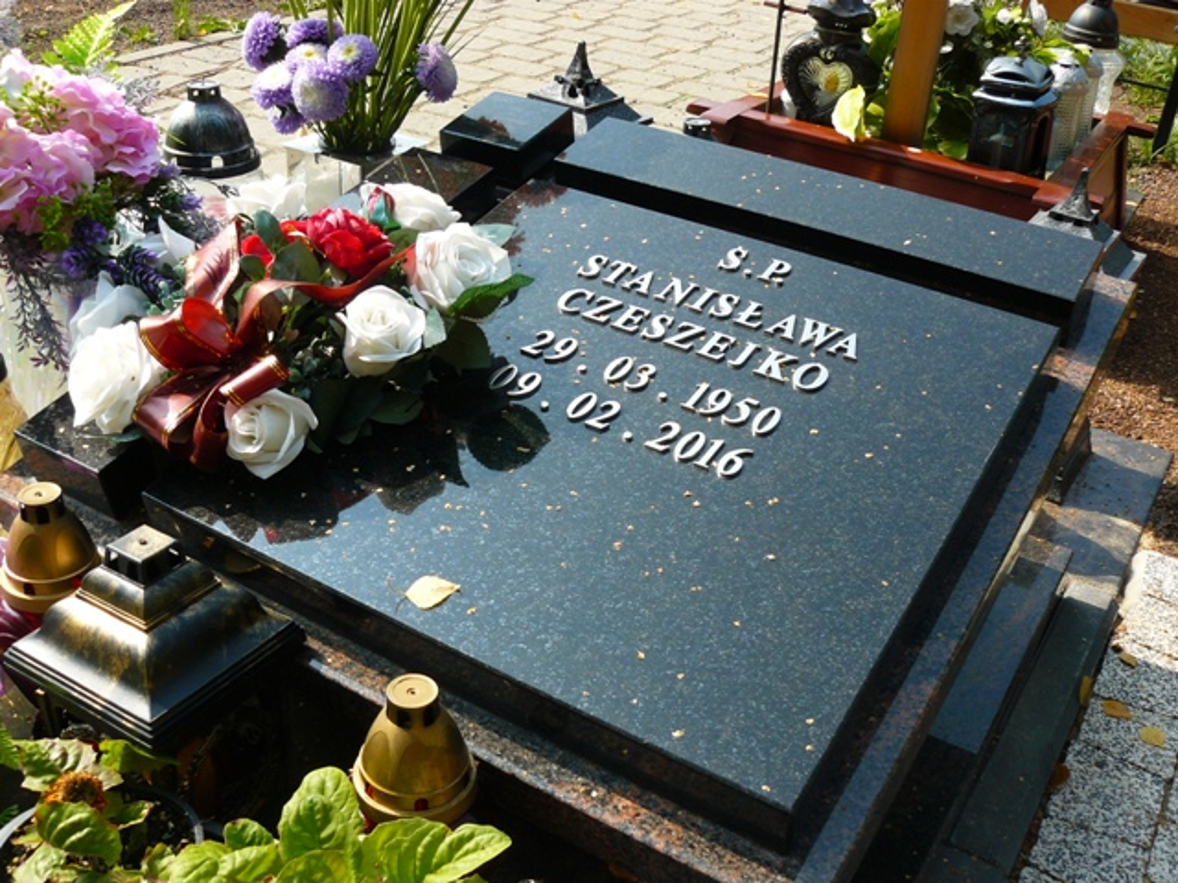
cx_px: 589
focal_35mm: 36
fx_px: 1225
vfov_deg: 39.7
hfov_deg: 51.4
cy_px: 442
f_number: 5.6
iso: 100
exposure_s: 1/200
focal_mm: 6
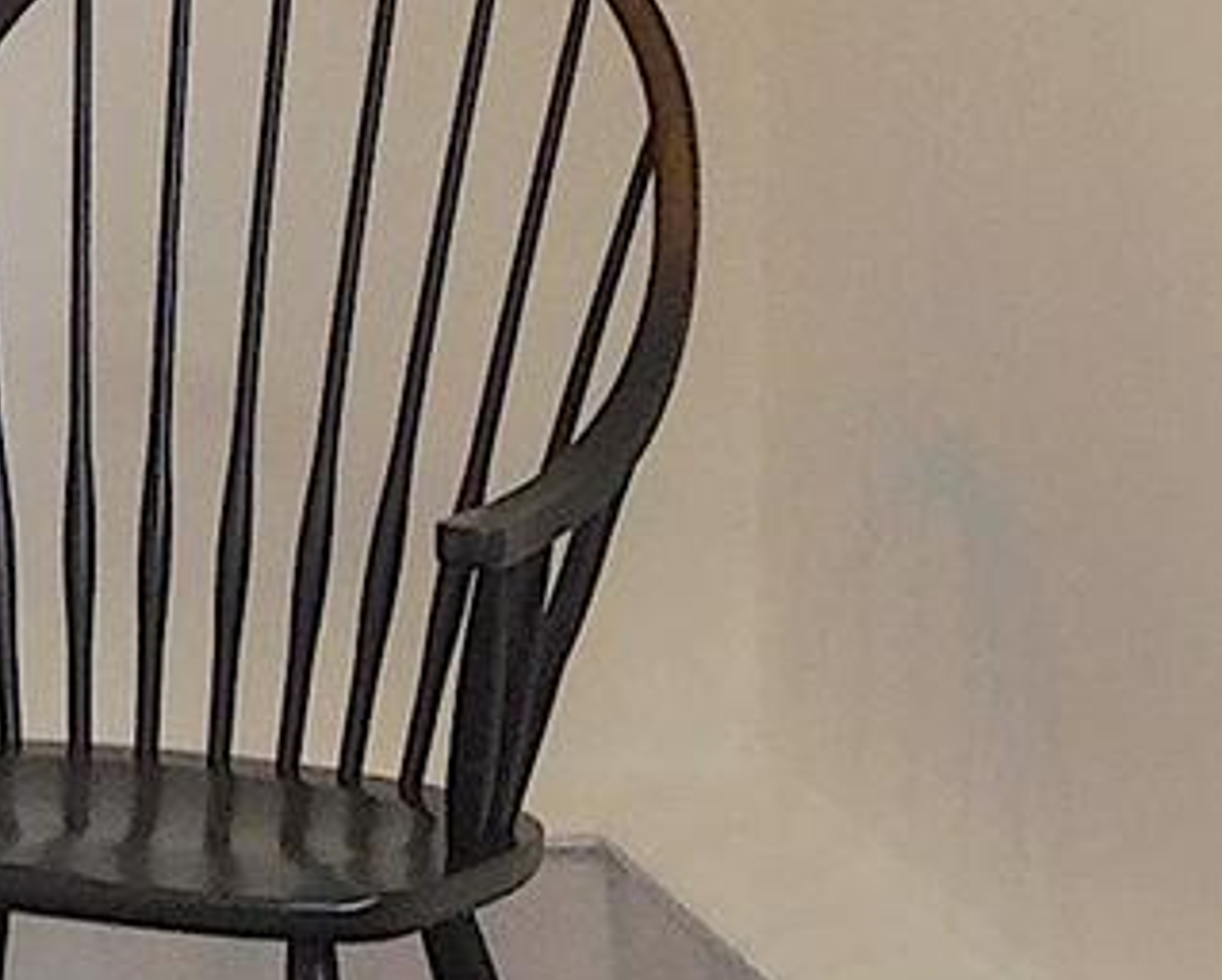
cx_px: -1145
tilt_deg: -7.2
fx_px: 7025
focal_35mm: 194
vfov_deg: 7.9
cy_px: -15
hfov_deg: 9.4
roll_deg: +0.8
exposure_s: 1/30
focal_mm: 3.3
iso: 25
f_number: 2.4
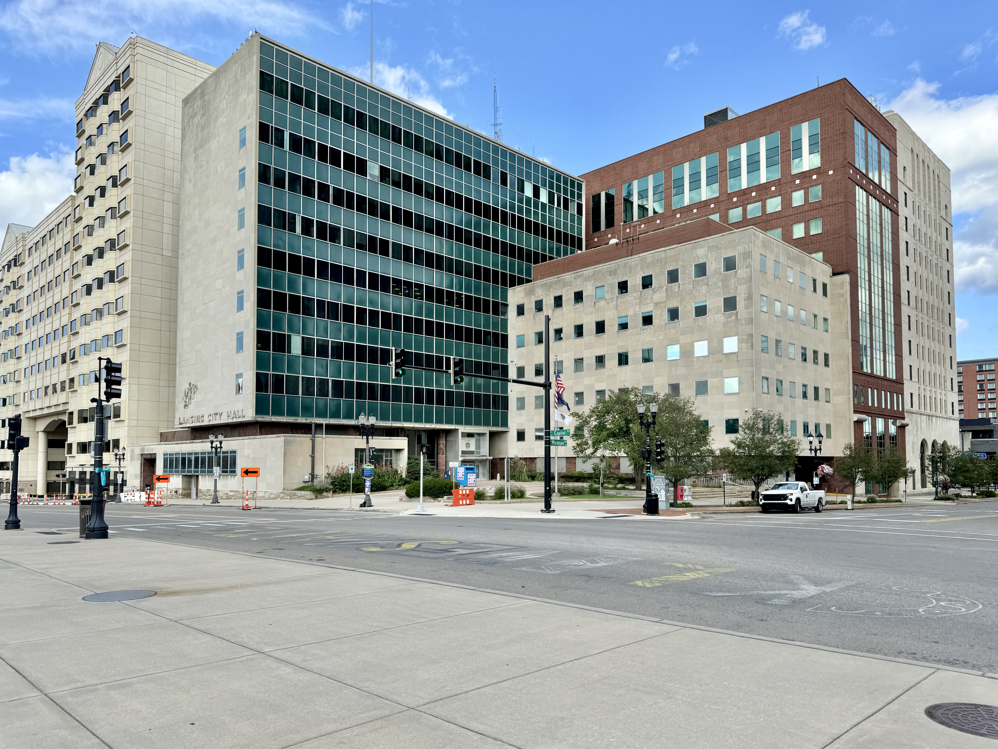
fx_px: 692
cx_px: 499
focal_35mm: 24
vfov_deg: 56.8
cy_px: 374
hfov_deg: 71.6
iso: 80
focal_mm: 6.76
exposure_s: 1/2105
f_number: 1.78
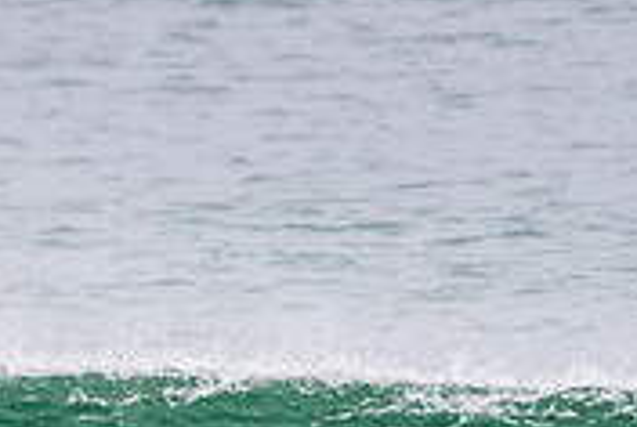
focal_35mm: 2020
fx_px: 35803
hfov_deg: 1.0
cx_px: -221
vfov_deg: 0.7
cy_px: 621
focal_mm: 500
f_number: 5.6
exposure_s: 1/1000
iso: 720
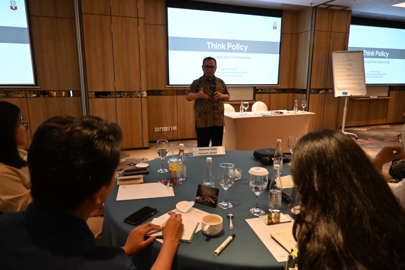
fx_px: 270
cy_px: 135
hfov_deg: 73.8
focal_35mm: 24
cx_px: 202
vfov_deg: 53.1
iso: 2500
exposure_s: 1/125
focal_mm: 16
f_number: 3.5
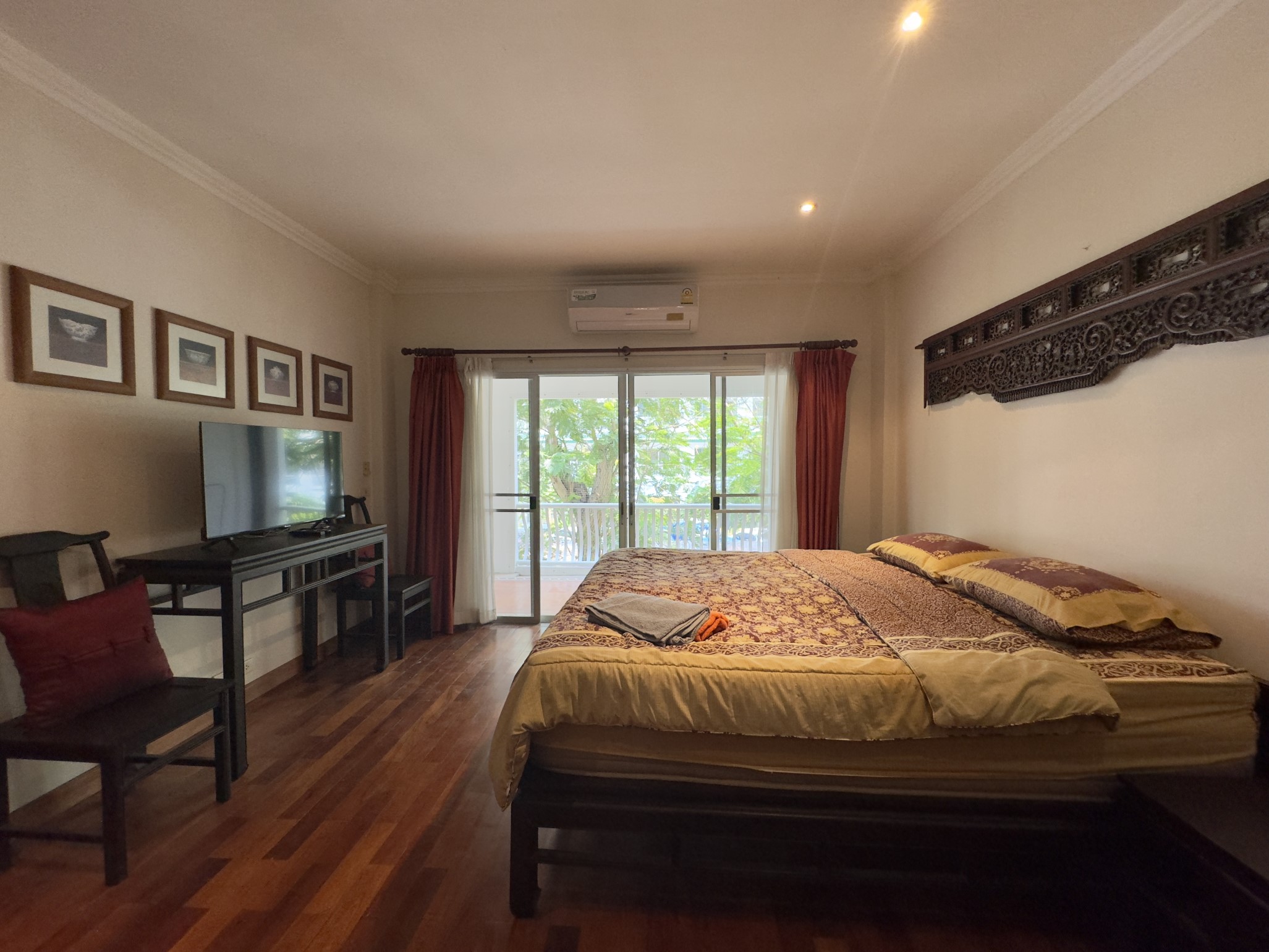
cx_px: 634
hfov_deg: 102.1
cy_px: 476
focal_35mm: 14
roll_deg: +0.3
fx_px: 513
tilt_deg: -1.5
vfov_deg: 85.7
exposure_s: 1/100
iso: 160
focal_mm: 2.22
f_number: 2.2
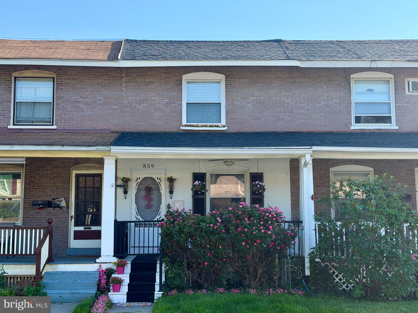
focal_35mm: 48
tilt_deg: +7.3
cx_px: 209
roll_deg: +0.8
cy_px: 156
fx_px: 579
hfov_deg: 39.7
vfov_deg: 30.3
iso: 100
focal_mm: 6.76
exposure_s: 1/1608
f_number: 1.78
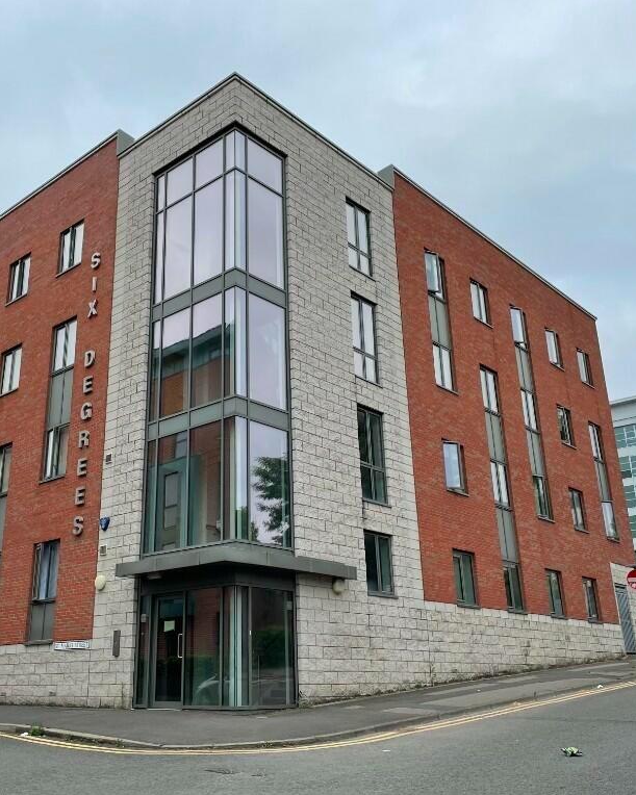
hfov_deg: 43.1
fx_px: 800
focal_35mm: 34
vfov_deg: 52.9
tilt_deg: +19.7
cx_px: 249
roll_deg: +0.2
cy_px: 398
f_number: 1.6
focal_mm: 4.2
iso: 32
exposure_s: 1/2451
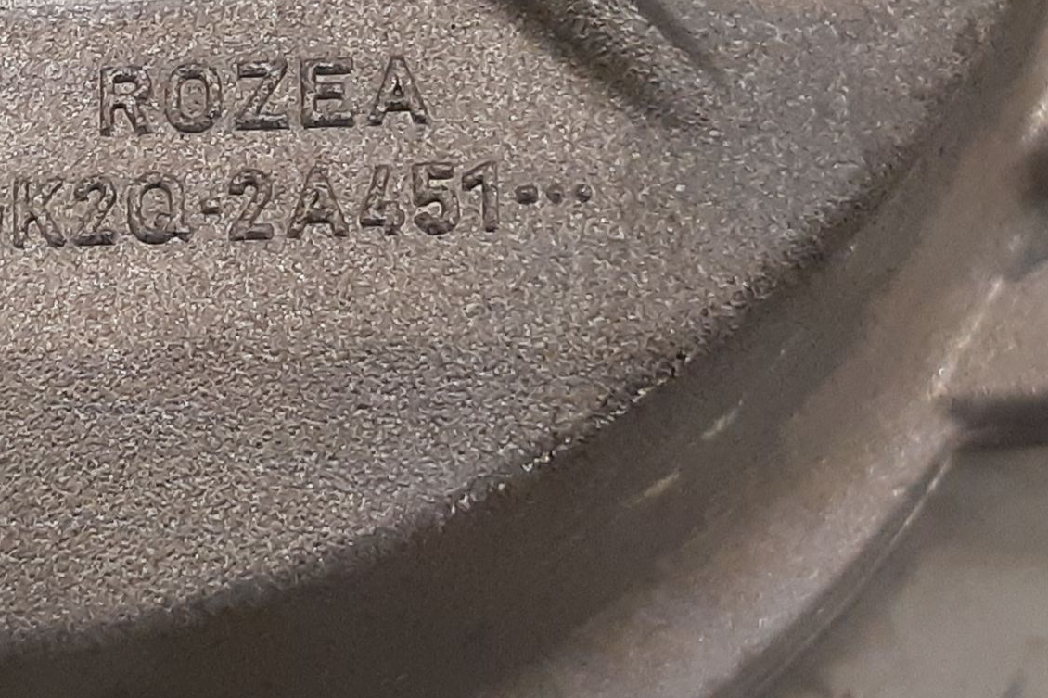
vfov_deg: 26.6
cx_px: 149
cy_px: 66
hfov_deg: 38.2
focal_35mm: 49
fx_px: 1426
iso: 250
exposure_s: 1/50
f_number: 1.7
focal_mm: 3.93
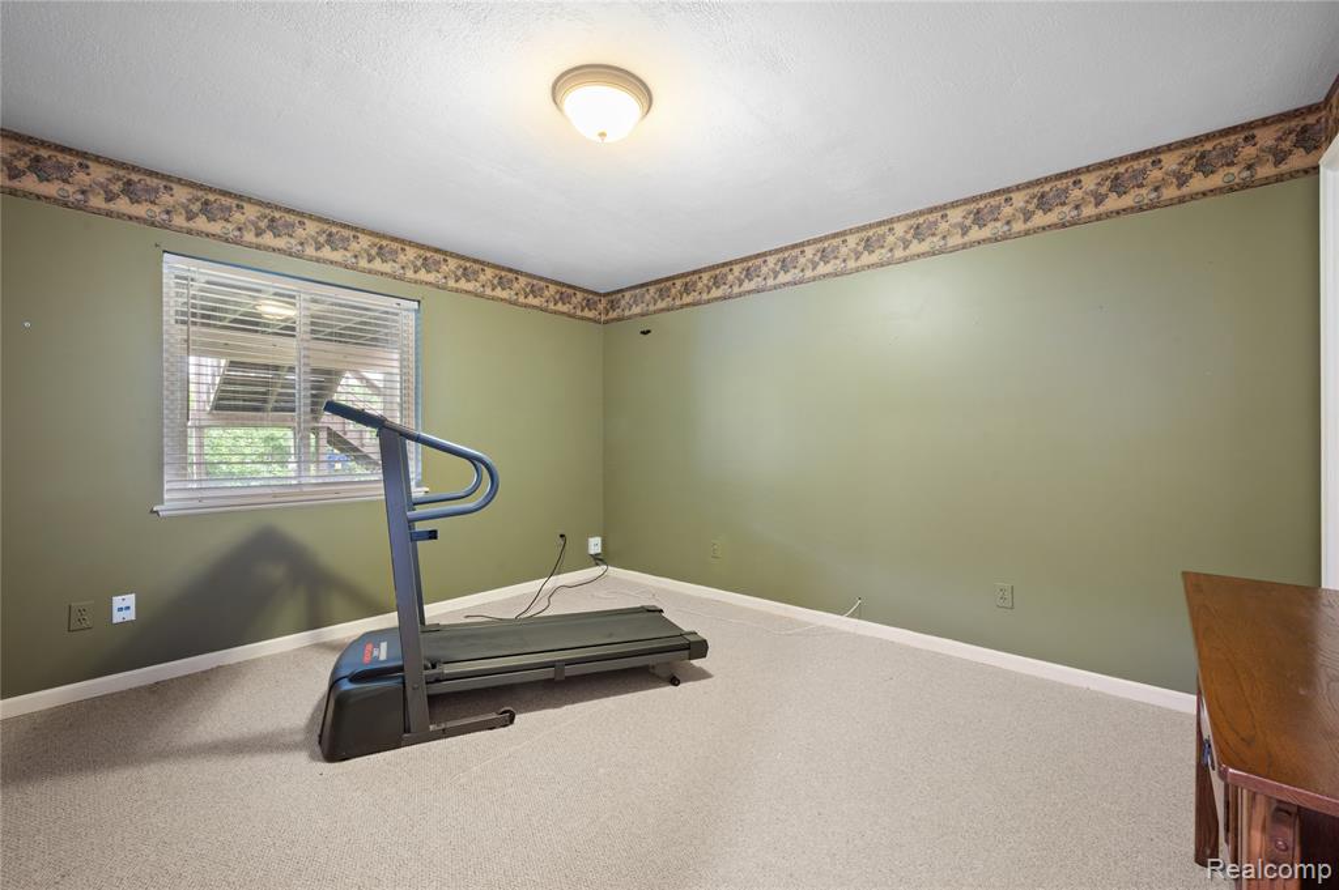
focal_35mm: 14
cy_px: 445
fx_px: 520
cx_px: 670
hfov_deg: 104.3
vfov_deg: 81.1
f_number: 11
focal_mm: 14
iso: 100
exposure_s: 15
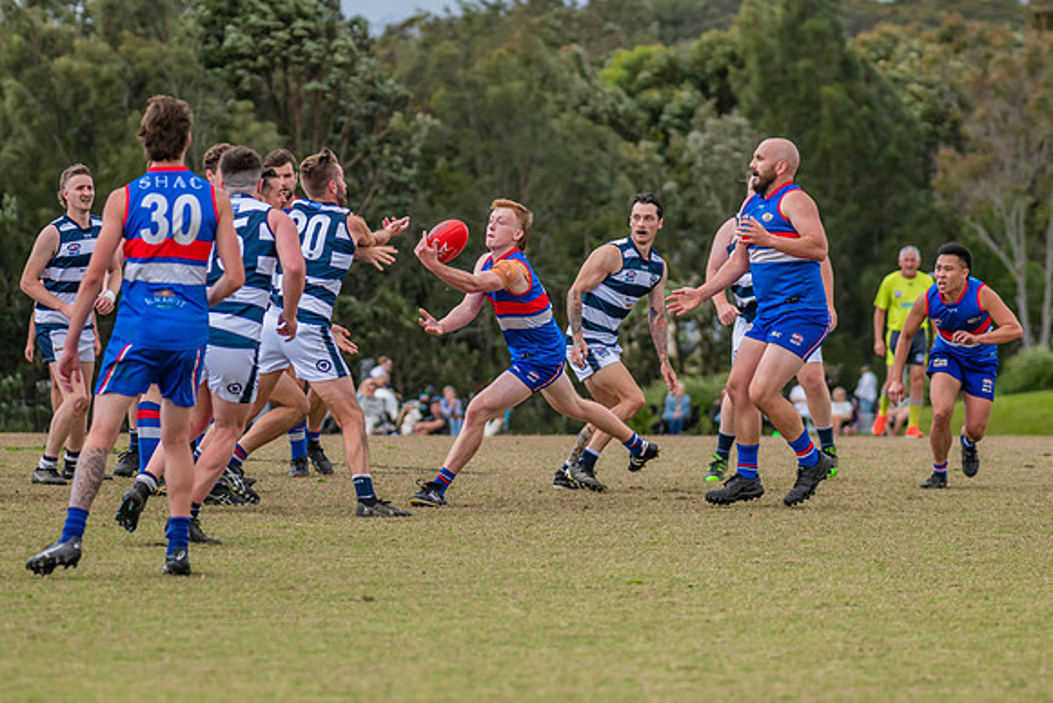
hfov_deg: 10.1
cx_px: 590
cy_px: 335
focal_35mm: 204
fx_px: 5967
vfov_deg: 6.7
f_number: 5
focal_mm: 170
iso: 800
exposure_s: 1/1600
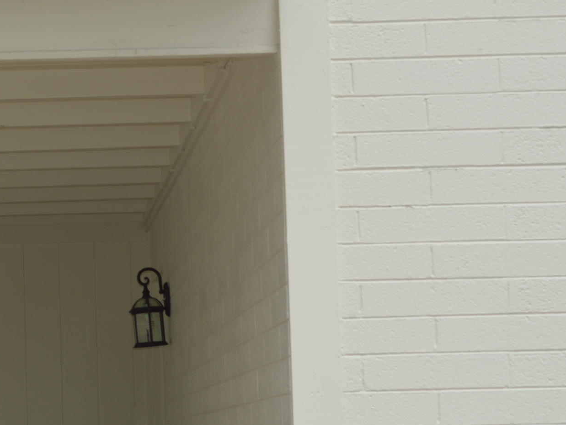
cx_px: 0
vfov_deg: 12.1
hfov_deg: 15.8
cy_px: 331
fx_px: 1998
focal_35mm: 122
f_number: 7.1
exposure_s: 1/200
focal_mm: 35
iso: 100
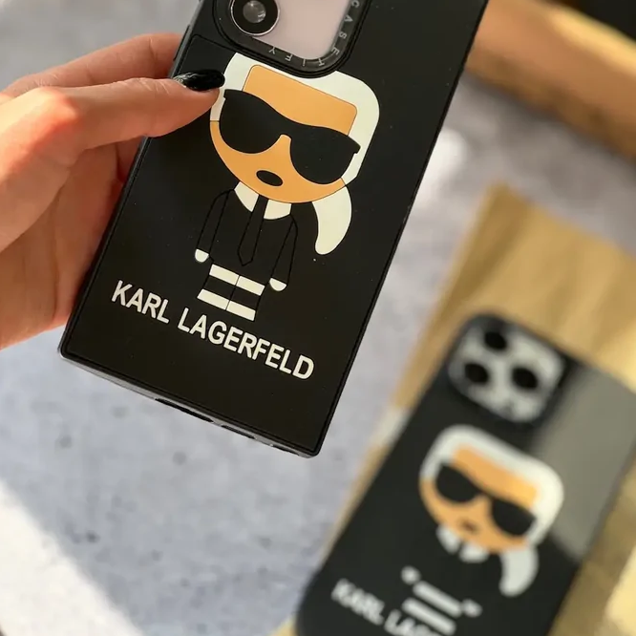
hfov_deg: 18.9
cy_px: 215
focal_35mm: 92
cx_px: 317
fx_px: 1912
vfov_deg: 18.8
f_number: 2.8
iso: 64
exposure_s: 1/99
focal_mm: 9
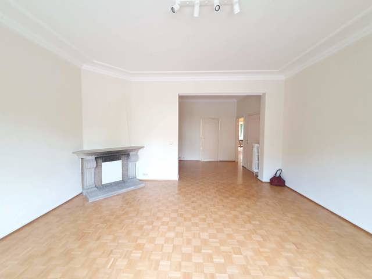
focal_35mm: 13
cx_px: 186
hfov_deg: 106.2
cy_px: 140
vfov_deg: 89.9
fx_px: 140
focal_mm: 1.8
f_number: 2.2
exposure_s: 1/50
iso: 400
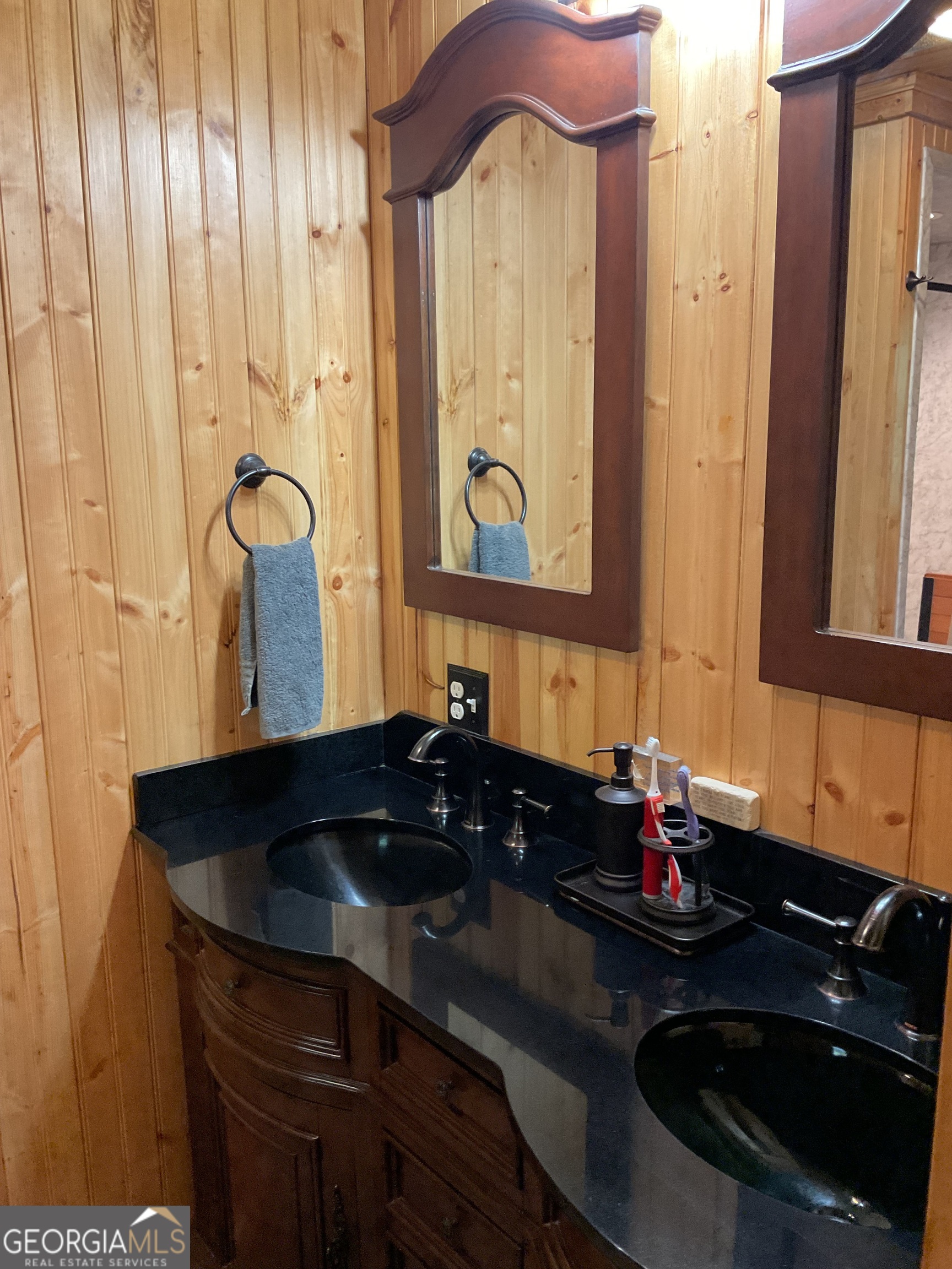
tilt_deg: -10.9
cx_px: 476
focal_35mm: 29
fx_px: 1063
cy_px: 634
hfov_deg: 48.2
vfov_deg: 61.7
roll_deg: -0.1
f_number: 1.8
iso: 200
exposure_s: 1/60
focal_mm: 3
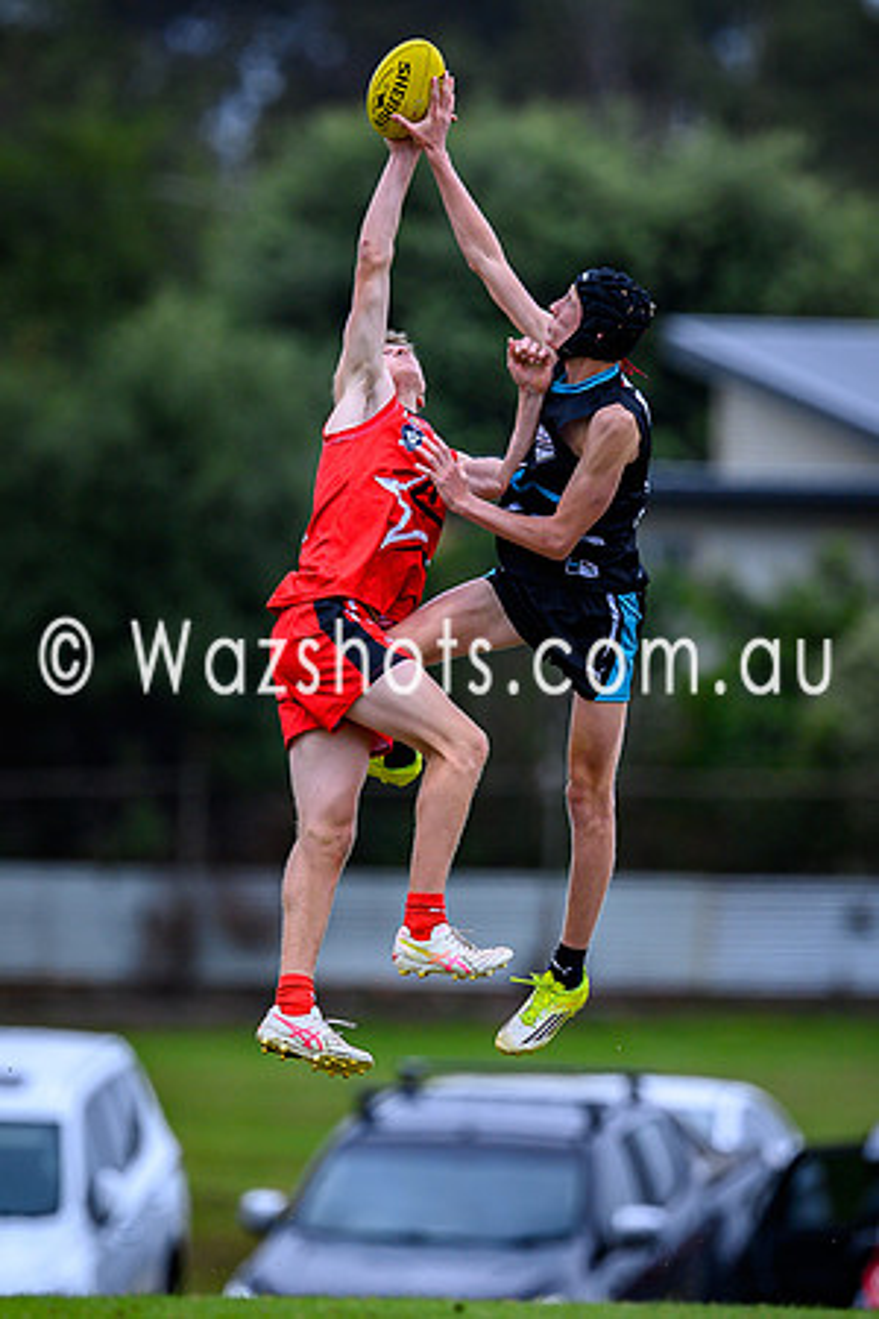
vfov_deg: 2.2
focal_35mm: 921
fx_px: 33727
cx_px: 476
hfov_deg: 1.5
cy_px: 652
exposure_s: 1/1250
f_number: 4
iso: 220
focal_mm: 500
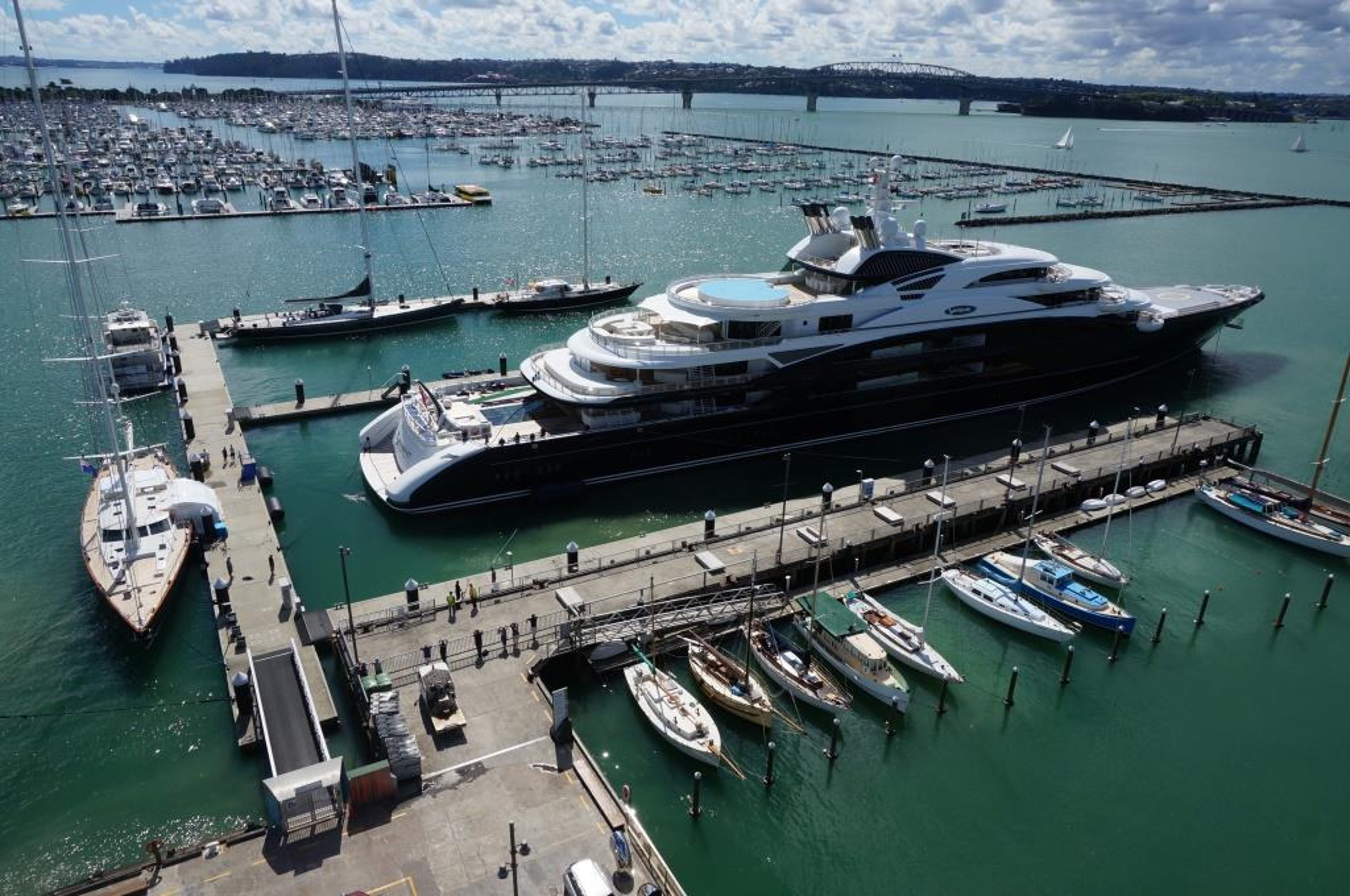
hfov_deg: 73.8
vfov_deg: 53.0
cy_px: 448
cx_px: 675
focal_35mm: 24
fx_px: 899
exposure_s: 1/200
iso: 100
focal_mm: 16
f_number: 13
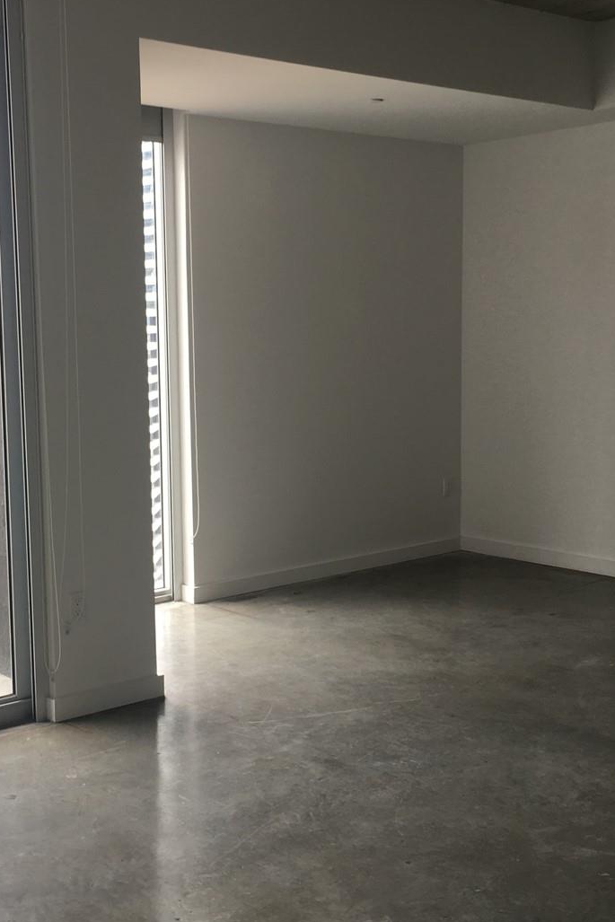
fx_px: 1204
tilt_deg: -5.5
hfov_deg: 28.6
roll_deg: +0.8
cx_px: 236
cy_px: 489
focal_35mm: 47
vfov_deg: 41.9
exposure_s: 1/50
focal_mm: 4.15
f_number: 2.2
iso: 25
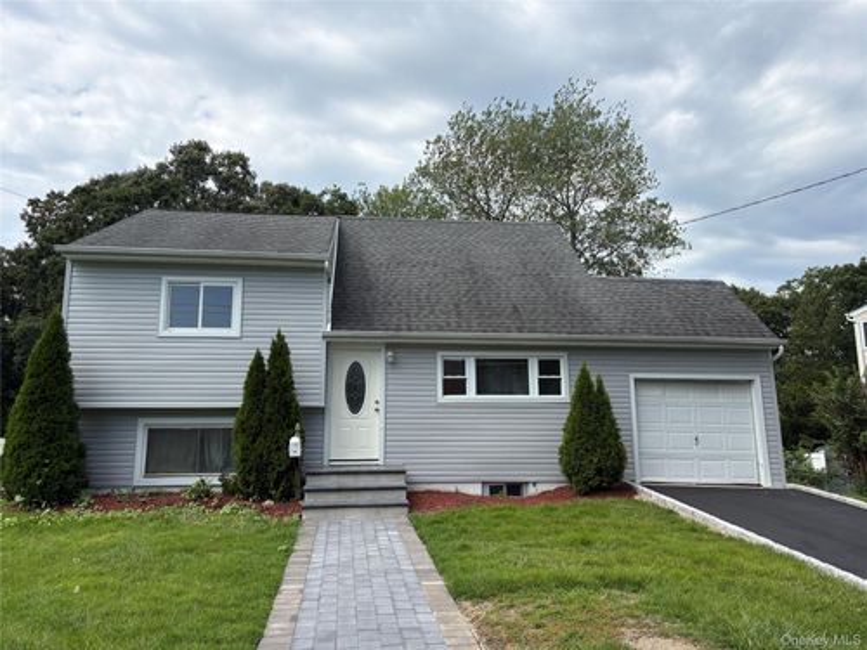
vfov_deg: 53.1
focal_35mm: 26
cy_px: 325
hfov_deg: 67.3
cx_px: 434
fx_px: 651
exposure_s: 1/3831
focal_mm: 5.96
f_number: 1.6
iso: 50
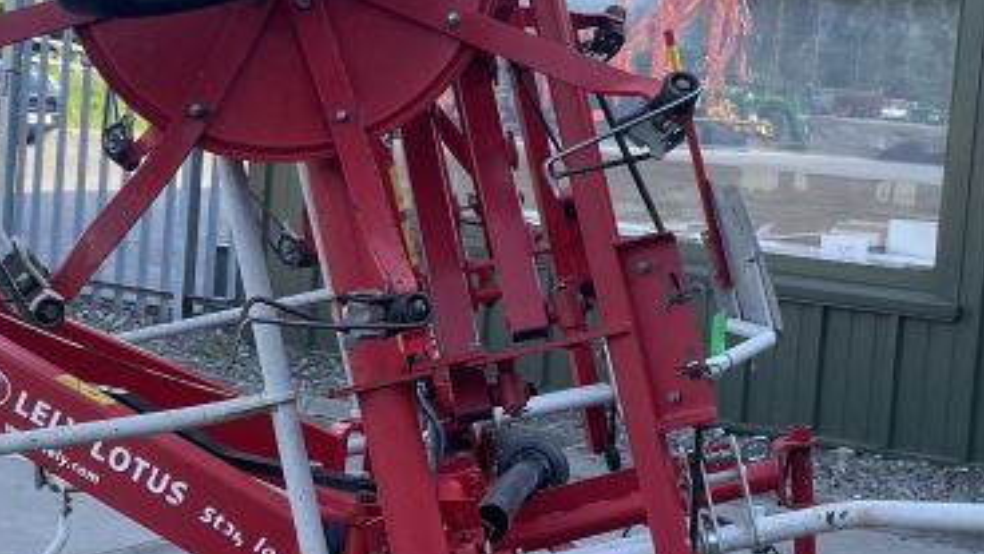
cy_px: 227
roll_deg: -7.5
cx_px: 406
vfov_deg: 15.7
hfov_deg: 27.5
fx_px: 2009
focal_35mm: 77
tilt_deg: -1.5
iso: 32
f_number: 1.6
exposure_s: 1/593
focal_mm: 4.2
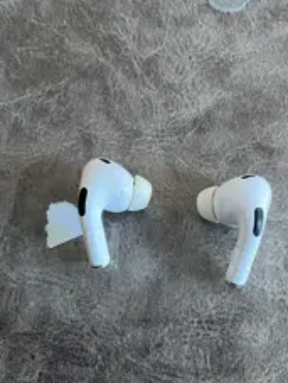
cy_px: 197
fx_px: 564
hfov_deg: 28.5
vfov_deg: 37.4
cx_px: 182
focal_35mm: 51
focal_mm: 3
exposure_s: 1/40
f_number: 1.8
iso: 320
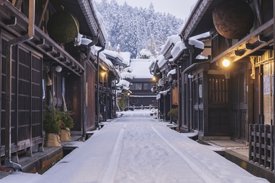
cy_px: 92
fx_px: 764
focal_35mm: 100
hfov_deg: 20.4
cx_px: 138
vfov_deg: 13.7
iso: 125
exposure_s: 4
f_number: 13
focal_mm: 100
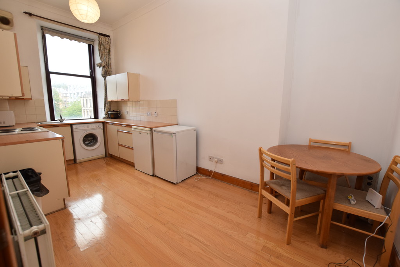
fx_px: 167
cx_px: 200
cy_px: 134
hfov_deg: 100.4
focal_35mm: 15
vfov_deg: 77.3
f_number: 5.6
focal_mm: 10
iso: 640
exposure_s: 1/125
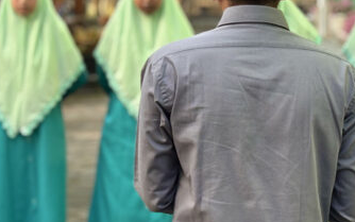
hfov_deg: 21.0
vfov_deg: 13.1
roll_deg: +0.7
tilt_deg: -2.1
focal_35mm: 99
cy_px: 8
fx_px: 958
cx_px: 201
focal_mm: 5.96
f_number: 1.6
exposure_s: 1/223
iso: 32
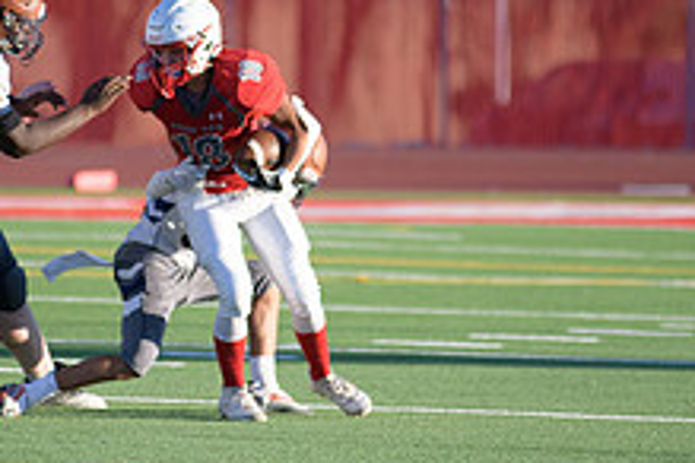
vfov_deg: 2.6
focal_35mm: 529
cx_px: 260
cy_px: 205
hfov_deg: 3.9
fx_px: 10212
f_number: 2.8
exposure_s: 1/5000
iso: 640
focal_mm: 200
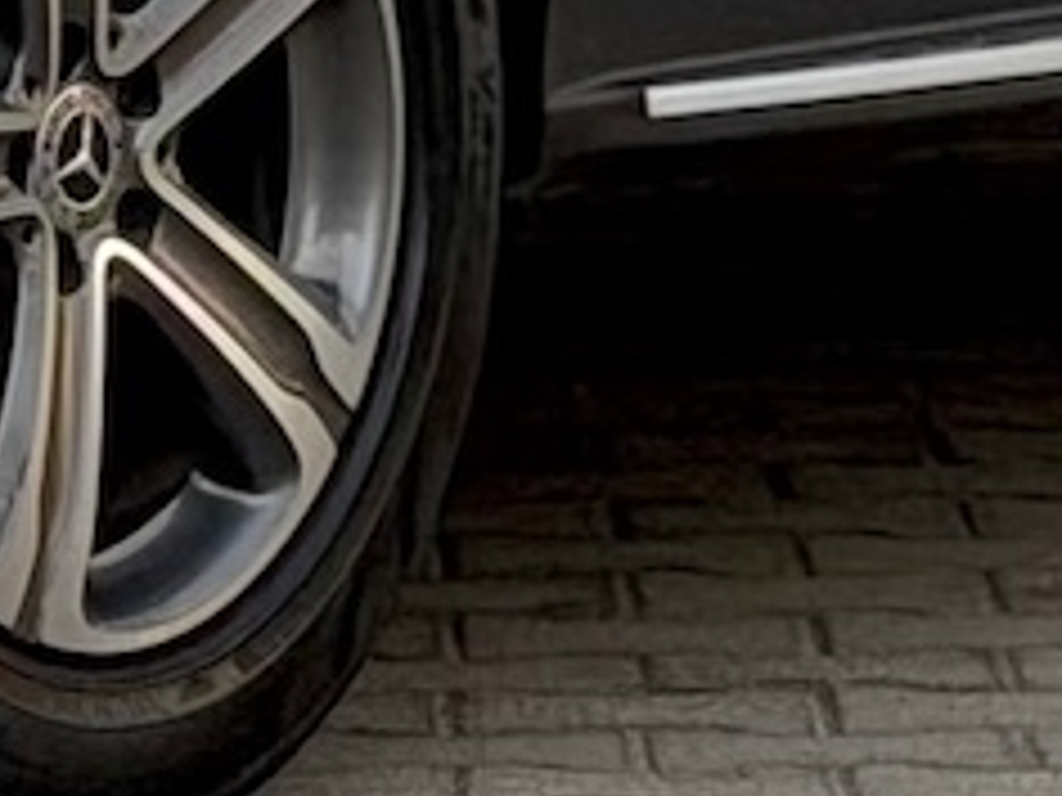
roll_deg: +0.4
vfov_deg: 4.8
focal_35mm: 305
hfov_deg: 6.5
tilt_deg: +0.0
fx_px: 9357
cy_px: -857
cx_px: -212
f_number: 1.78
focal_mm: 6.76
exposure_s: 1/121
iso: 100
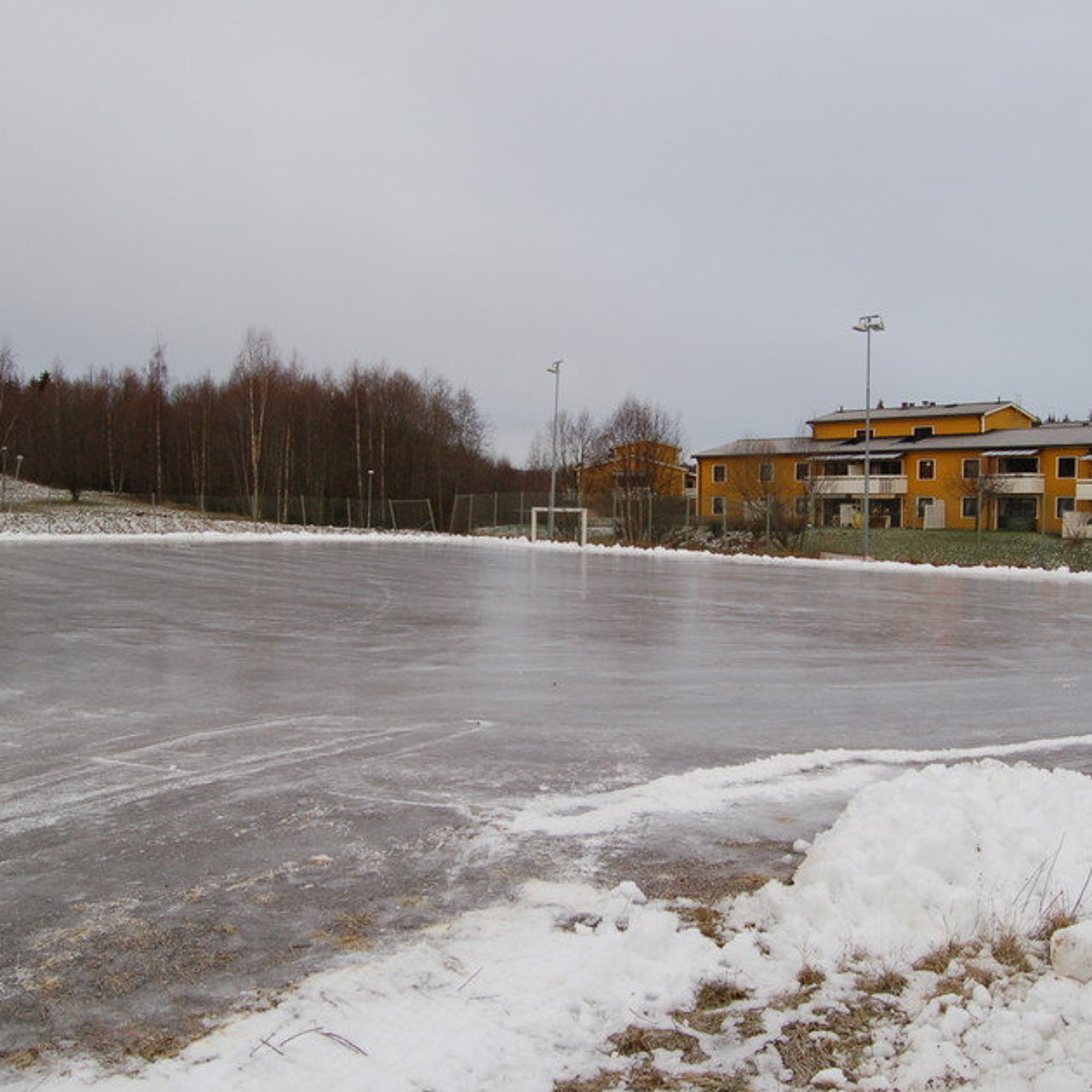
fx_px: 1249
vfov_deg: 47.2
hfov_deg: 47.2
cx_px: 568
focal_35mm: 35
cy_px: 542
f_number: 6.3
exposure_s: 1/160
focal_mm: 18
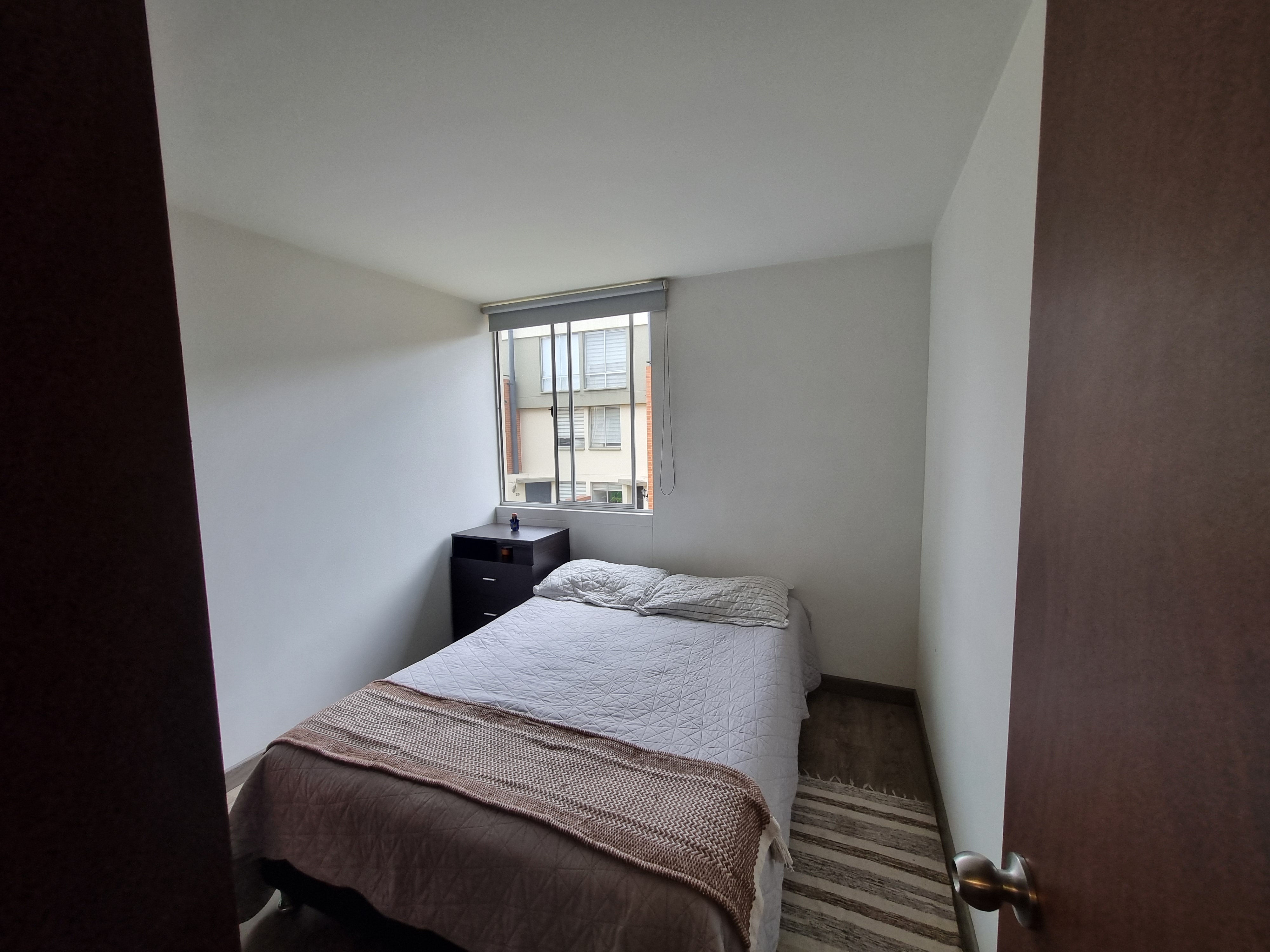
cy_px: 476
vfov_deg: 89.9
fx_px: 477
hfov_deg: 106.2
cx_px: 635
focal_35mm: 13
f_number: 2.2
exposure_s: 1/60
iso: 100
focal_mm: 1.74
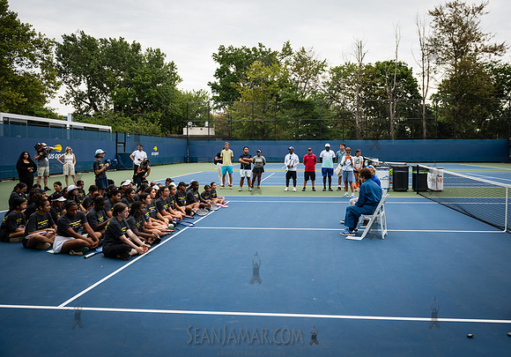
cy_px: 167
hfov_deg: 67.2
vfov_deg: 49.9
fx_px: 383
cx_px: 284
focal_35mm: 27
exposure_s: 1/640
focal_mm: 24
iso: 400
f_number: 4.5
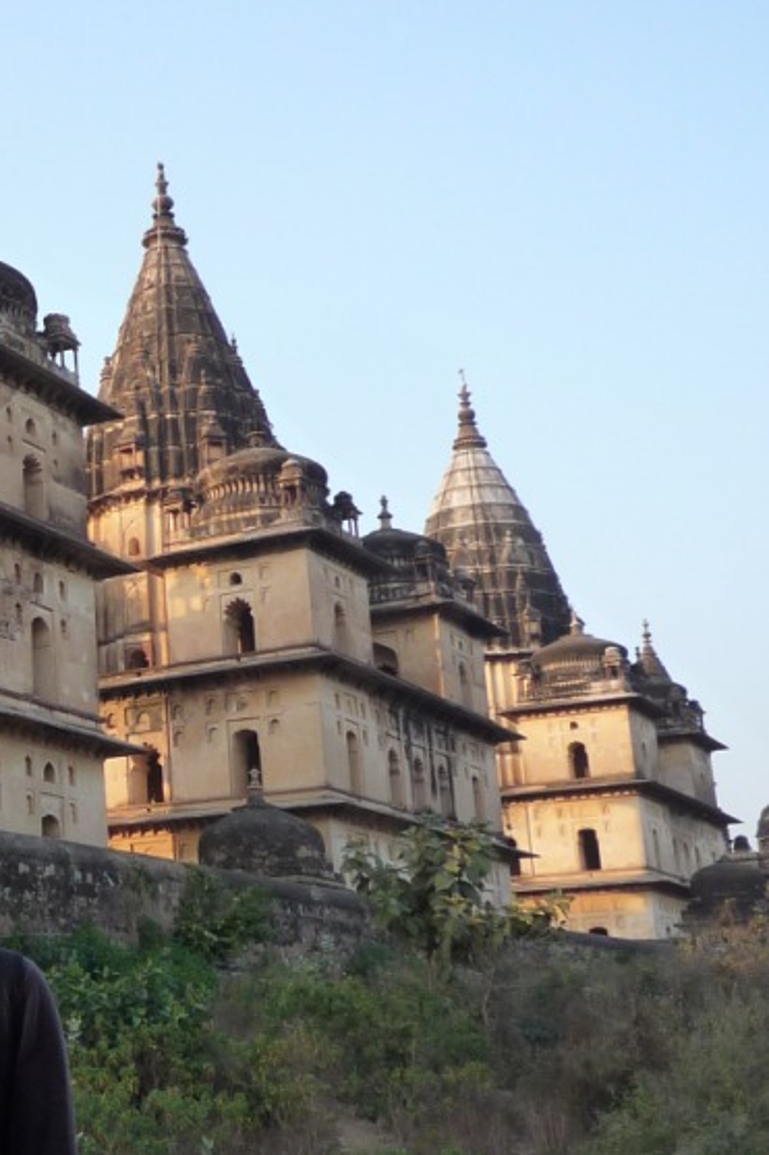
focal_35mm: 56
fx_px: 1795
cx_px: -89
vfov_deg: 35.6
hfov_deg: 22.7
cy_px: 535
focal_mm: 4.4
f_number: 2.8
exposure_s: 1/320
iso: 160
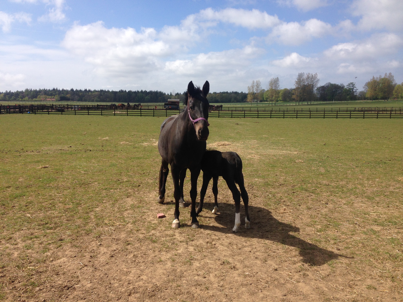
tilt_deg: -9.0
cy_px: 151
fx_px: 384
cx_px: 202
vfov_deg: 42.9
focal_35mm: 33
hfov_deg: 55.4
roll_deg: -0.8
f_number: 2.4
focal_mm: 4.12
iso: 50
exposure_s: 1/2008
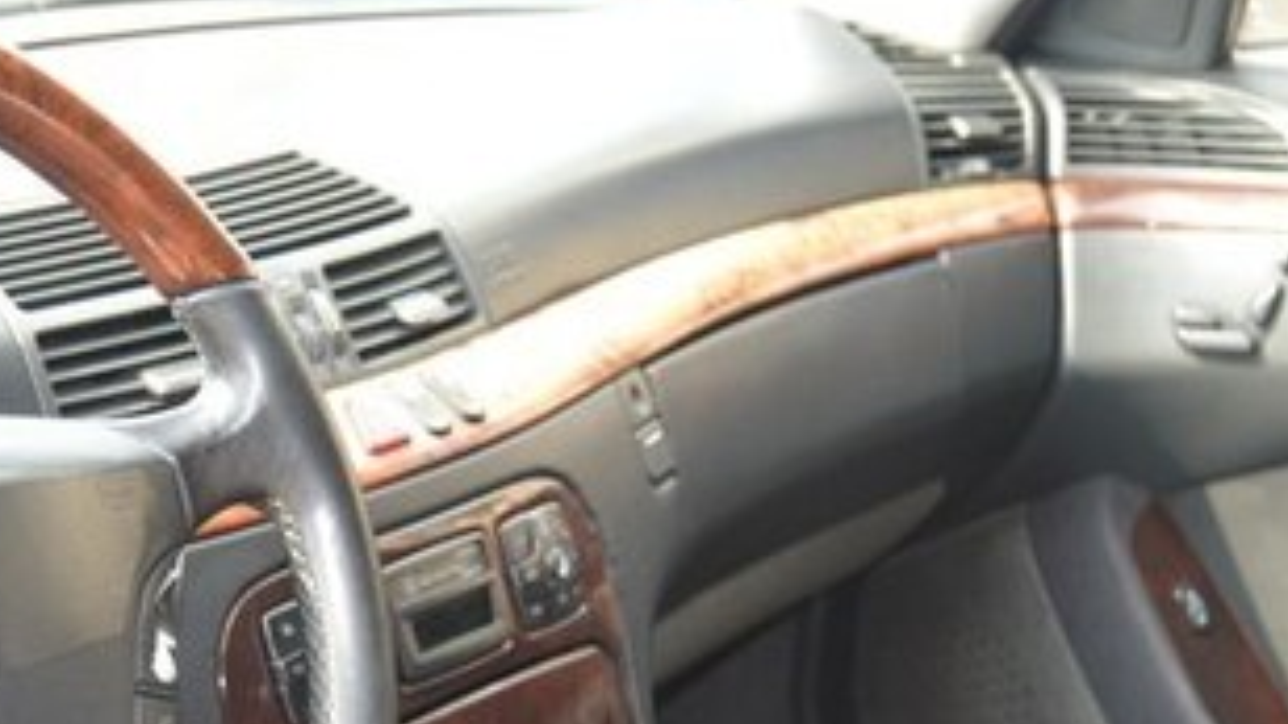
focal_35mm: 74
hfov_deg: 28.2
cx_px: 309
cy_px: 873
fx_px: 2526
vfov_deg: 15.7
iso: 320
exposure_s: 1/125
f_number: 4
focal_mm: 22
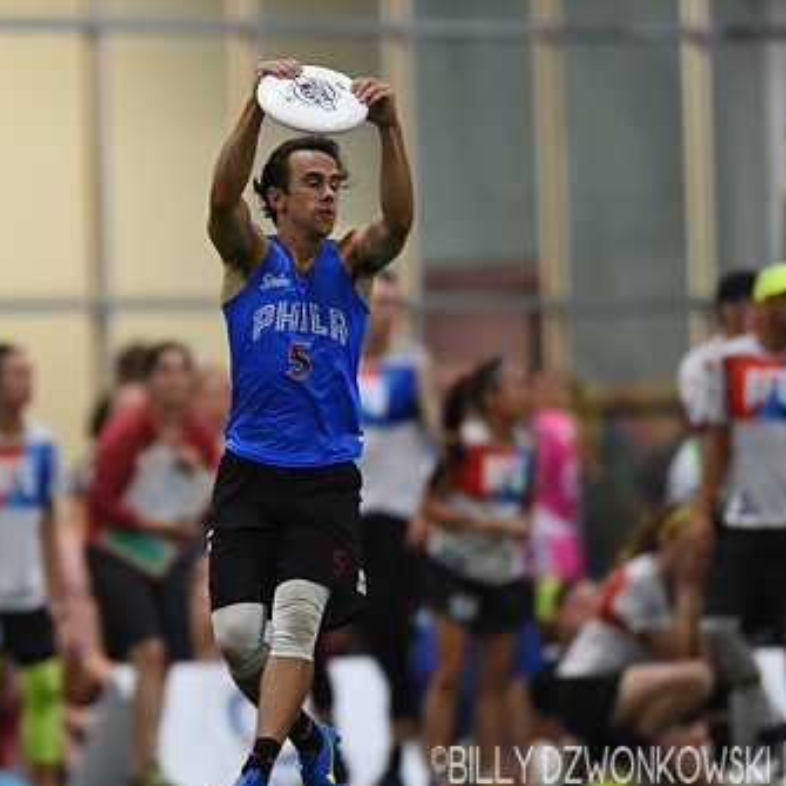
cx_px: 282
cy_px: 409
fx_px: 15080
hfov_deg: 3.0
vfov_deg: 3.0
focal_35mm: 587
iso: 10000
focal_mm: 400
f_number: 2.8
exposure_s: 1/640
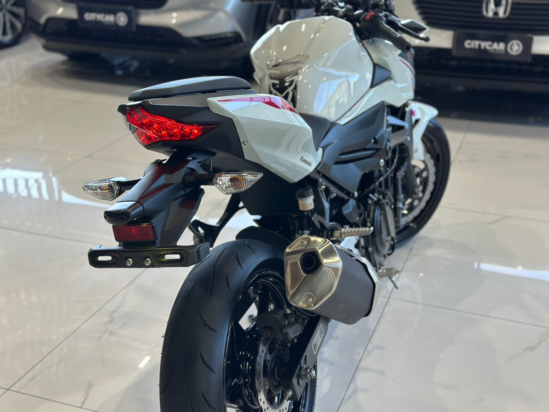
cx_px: 274
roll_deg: -0.7
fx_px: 761
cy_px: 206
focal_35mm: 48
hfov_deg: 39.7
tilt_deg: -22.3
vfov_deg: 30.3
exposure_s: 1/163
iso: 100
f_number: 1.78
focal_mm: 6.86
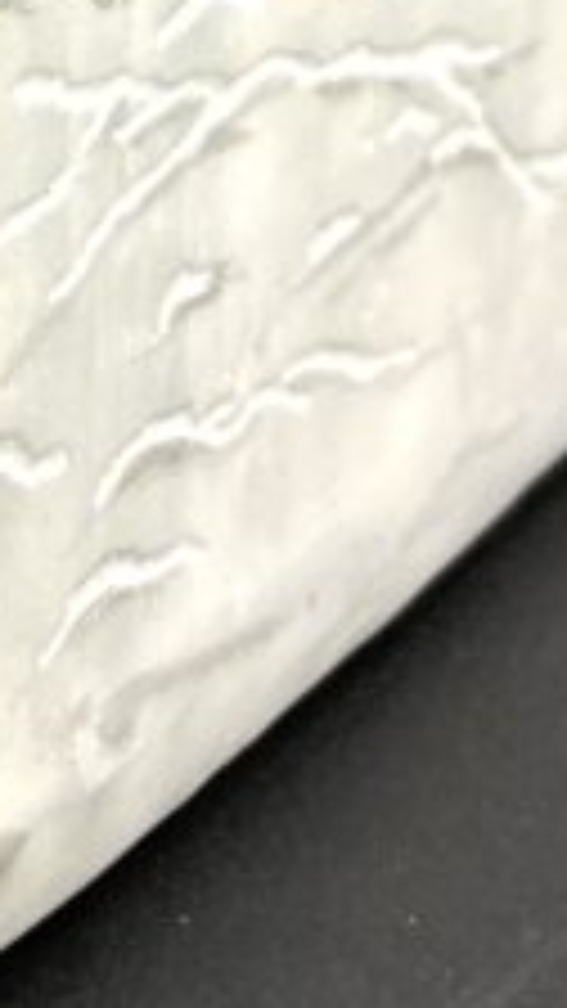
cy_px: -1323
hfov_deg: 7.9
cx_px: -122
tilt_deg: -7.1
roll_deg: +2.1
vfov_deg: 11.8
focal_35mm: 152
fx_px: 4063
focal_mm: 5.1
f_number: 1.6
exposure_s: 1/122
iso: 64
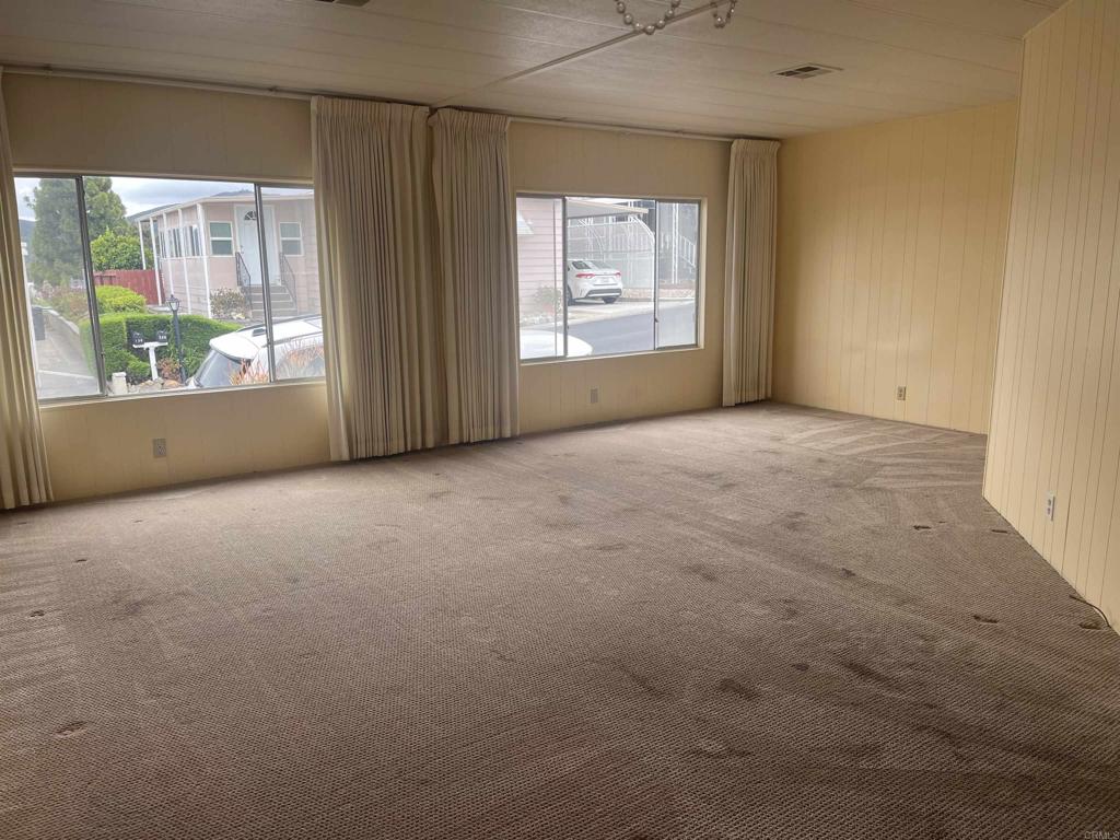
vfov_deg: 53.1
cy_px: 420
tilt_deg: -11.8
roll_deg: +0.6
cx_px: 560
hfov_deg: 67.3
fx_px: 841
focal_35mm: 26
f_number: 1.6
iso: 32
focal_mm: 5.1
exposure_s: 1/227
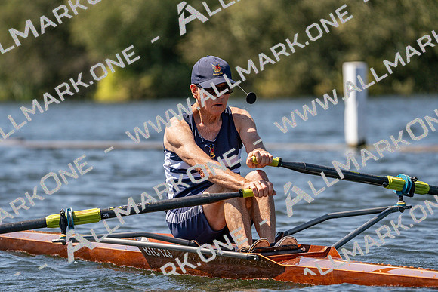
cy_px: 146
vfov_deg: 3.8
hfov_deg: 5.6
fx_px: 4442
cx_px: 219
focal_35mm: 365
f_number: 6.3
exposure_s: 1/2000
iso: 320
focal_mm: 365
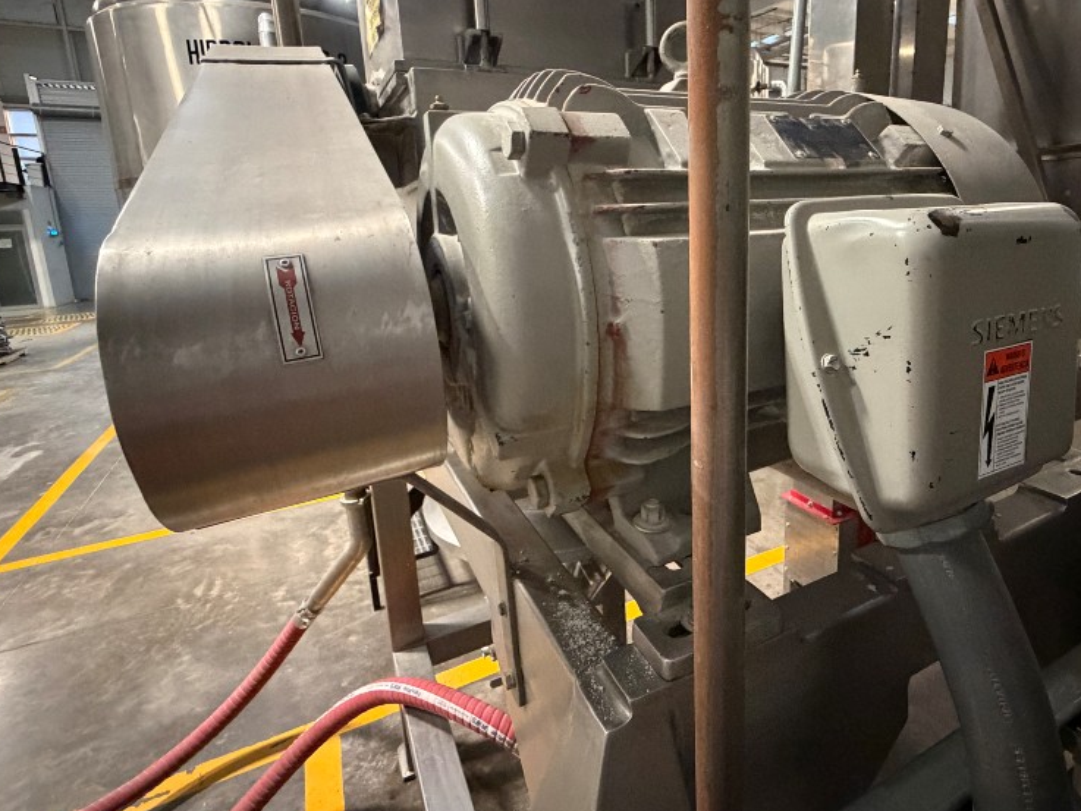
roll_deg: +1.9
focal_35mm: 19
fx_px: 593
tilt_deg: -9.7
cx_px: 620
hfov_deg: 84.1
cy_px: 327
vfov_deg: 68.1
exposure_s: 1/40
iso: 1250
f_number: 2.2
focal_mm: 2.22
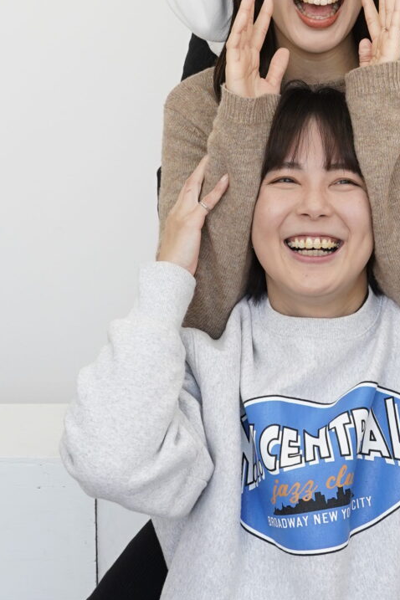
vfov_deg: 25.4
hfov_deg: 17.9
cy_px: -28
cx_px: 362
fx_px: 1250
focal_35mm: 75
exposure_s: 1/125
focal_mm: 35
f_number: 6.3
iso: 800
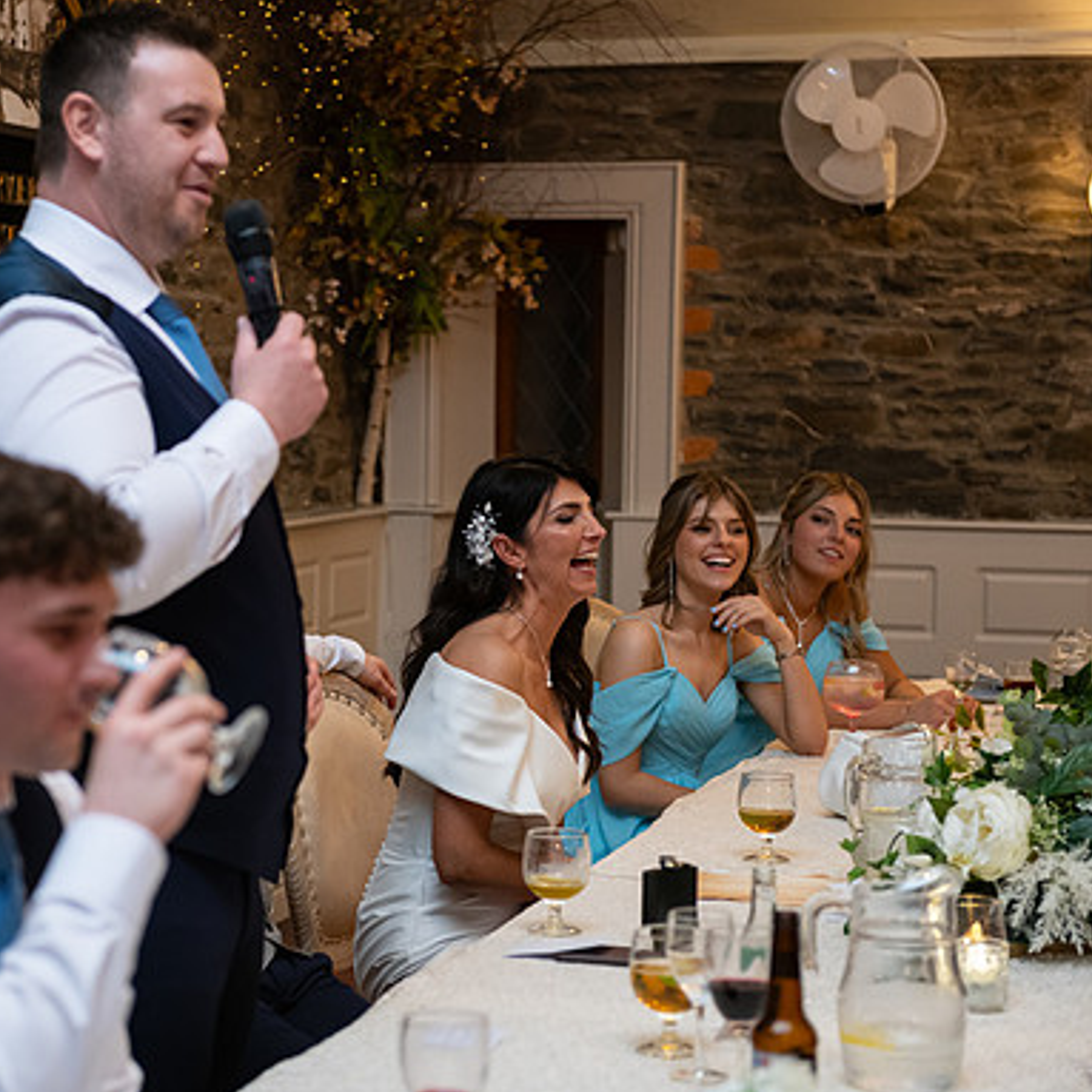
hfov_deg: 19.2
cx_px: 348
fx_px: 3212
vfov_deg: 19.3
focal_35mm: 90
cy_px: 546
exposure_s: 1/160
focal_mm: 70
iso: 800
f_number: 3.5
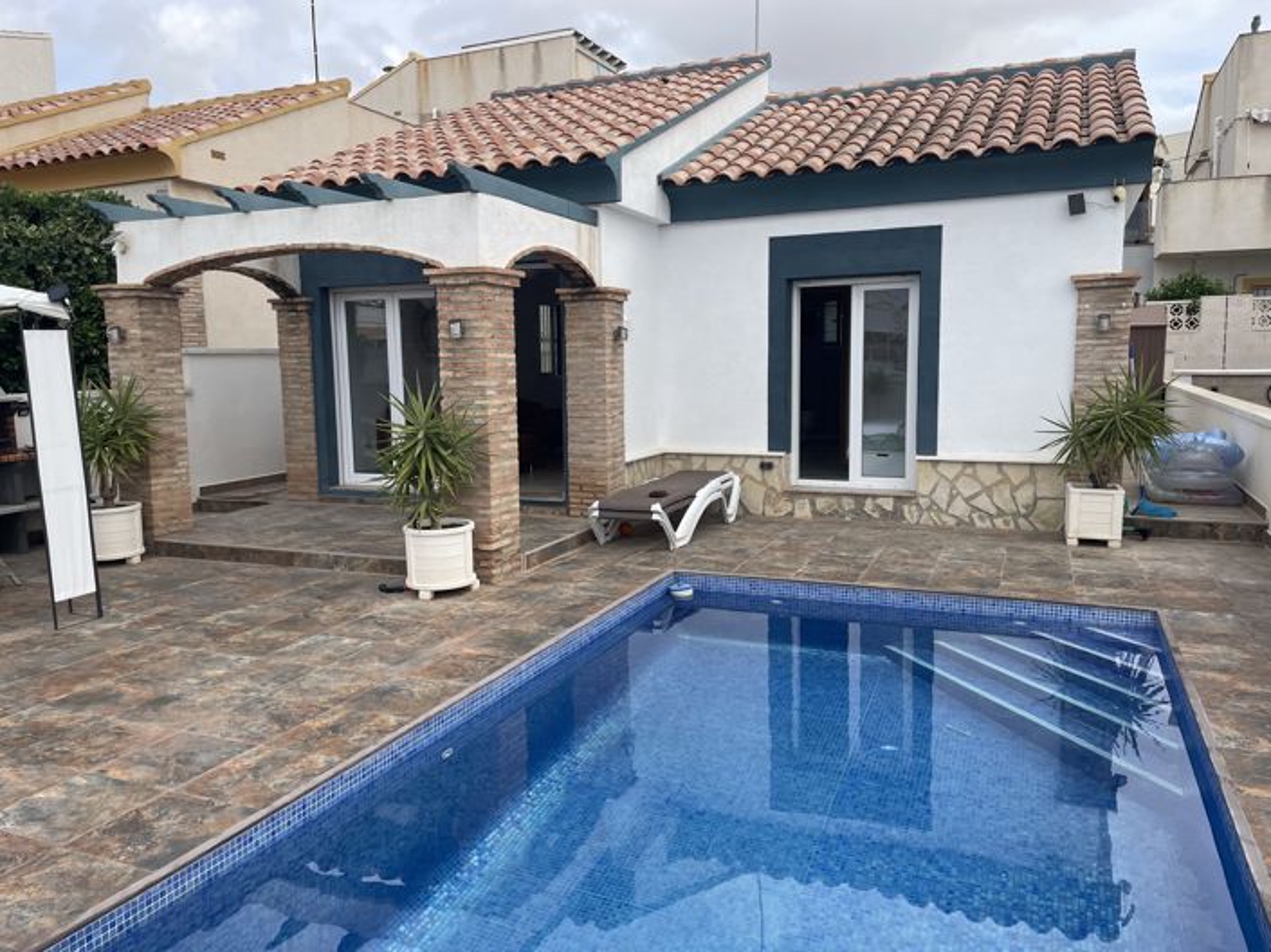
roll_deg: +1.5
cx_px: 636
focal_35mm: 26
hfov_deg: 67.3
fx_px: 954
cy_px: 476
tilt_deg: -7.0
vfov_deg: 53.0
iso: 32
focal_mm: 4.2
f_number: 1.6
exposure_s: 1/2132
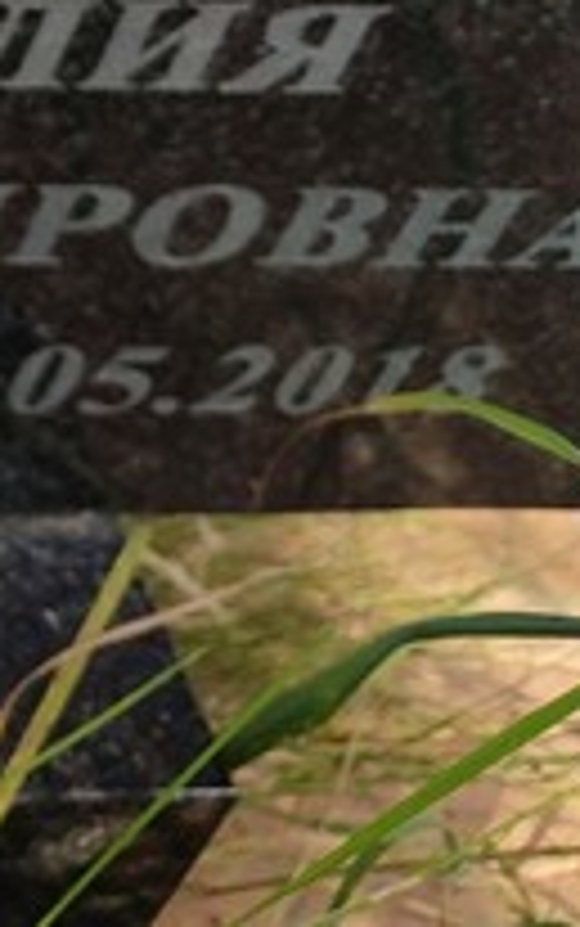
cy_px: -418
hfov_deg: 10.7
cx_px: -868
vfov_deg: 18.2
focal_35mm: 103
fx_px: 2601
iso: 50
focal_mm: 6.04
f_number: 1.9
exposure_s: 1/132
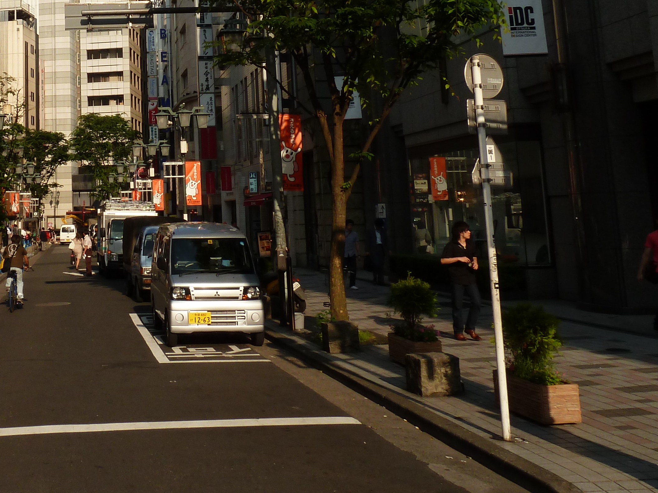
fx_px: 893
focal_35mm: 47
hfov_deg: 38.3
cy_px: 63
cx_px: 95
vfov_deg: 29.8
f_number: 5
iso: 80
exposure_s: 1/400
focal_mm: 4.1
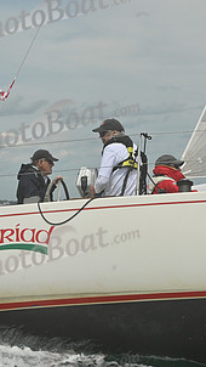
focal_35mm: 141
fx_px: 1368
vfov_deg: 15.2
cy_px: 171
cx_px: 204
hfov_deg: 8.6
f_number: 14
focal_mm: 70
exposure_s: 1/1250
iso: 320
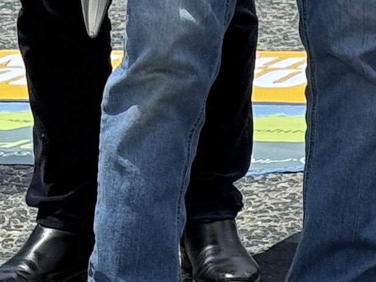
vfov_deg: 4.8
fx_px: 3291
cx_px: 591
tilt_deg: +1.5
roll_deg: -0.1
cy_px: -385
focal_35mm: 303
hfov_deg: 6.4
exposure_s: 1/3378
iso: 64
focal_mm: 6.76
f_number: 1.78
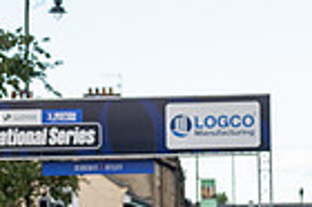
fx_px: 2510
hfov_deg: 7.1
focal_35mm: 290
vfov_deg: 4.7
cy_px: 357
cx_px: 56
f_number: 3.2
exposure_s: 1/1000
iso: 320
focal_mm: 70
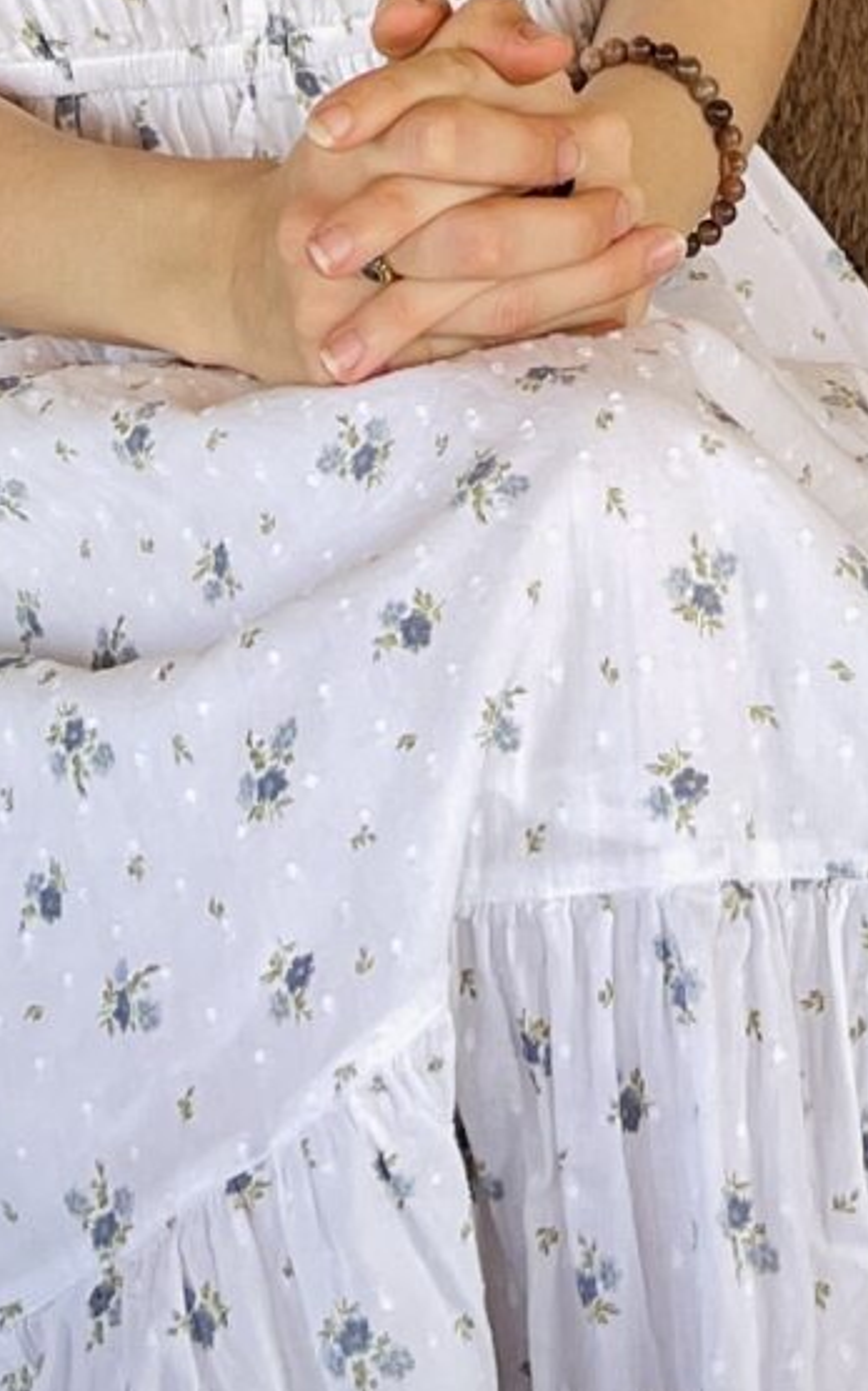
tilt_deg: +0.7
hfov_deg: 10.2
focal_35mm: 127
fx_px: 4812
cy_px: -1353
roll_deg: -0.2
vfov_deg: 14.0
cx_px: 936
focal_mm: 5.1
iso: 40
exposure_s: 1/121
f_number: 1.6
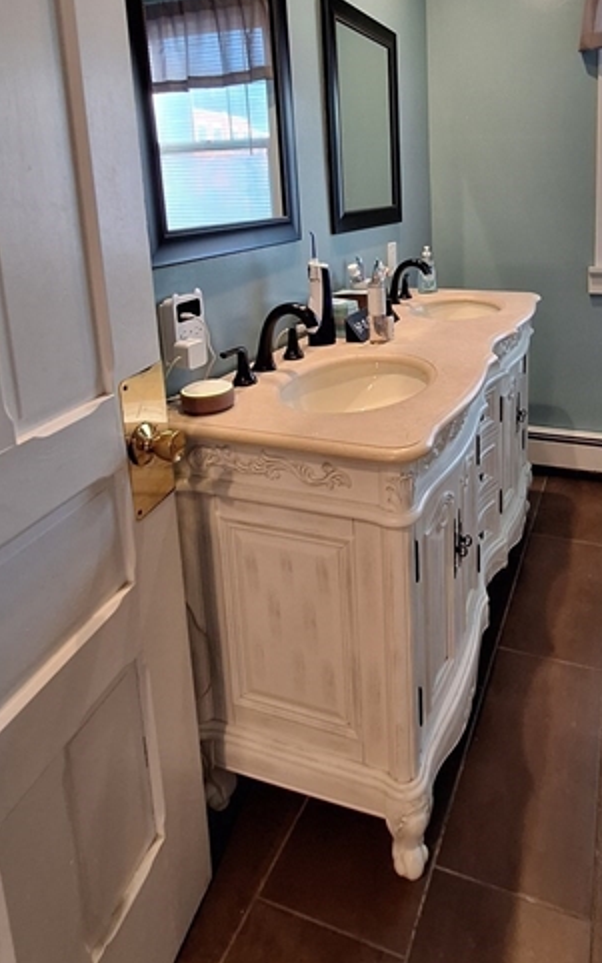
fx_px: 577
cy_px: 292
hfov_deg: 53.3
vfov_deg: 76.1
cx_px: 430
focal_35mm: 22
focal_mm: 1.74
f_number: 2.2
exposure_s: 1/40
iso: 64
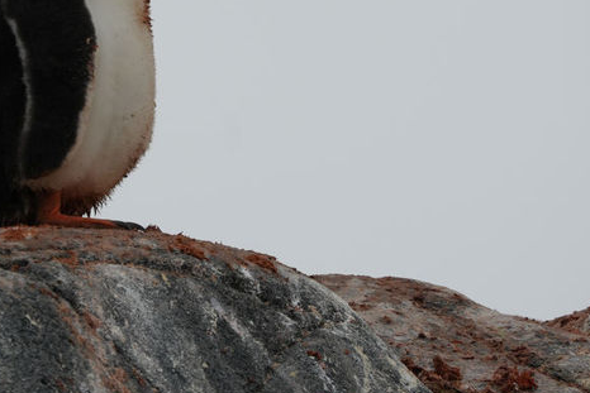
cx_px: 163
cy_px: 52
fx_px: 22491
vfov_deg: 1.0
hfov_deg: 1.5
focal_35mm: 1372
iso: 100
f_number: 8
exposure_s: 1/640
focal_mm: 400
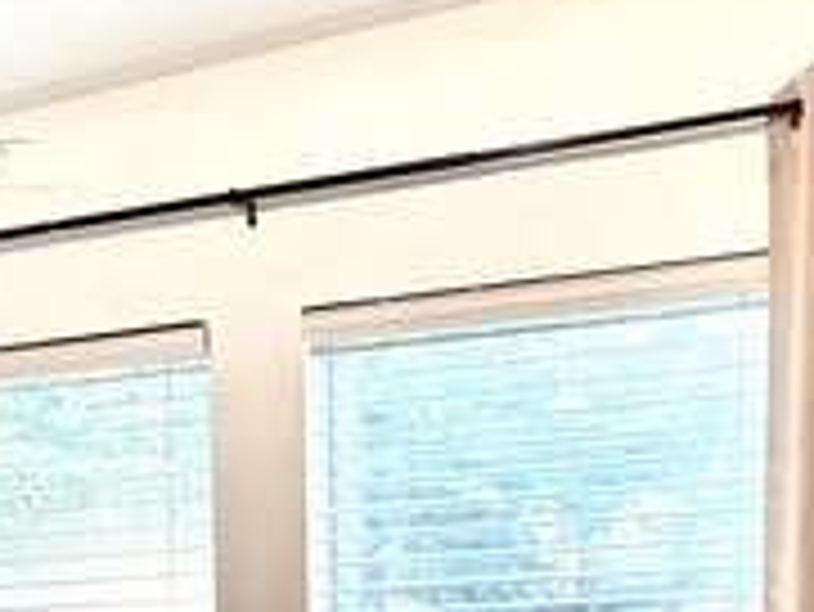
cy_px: 904
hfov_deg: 20.5
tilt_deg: -6.7
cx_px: -22
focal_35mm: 92
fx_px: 2165
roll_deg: +2.4
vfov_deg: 15.0
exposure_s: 1/60
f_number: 1.6
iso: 160
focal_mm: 5.96
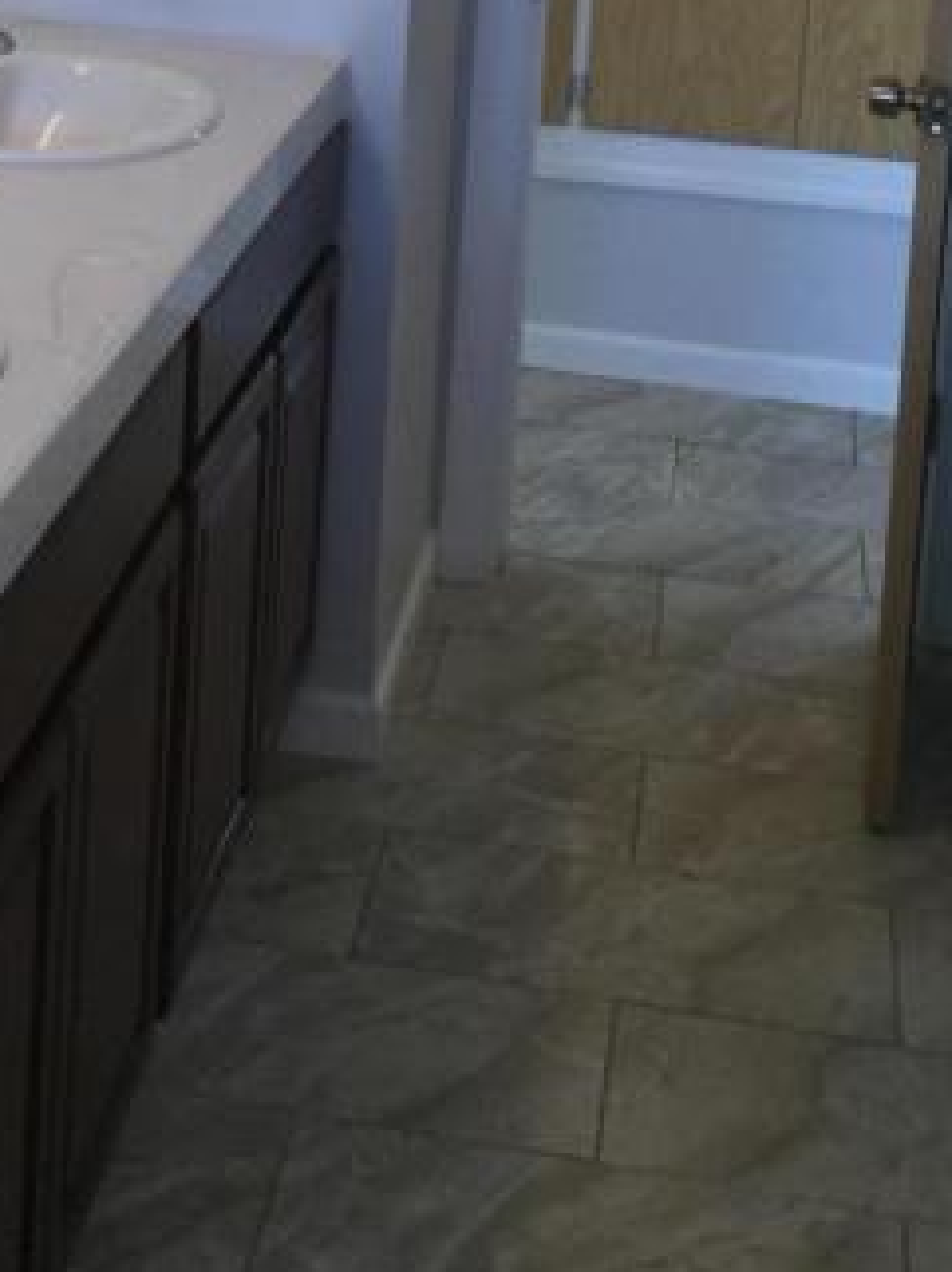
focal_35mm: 74
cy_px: -166
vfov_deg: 24.4
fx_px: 2717
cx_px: 225
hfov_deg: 19.7
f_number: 2.4
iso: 32
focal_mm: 3.3
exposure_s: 1/30
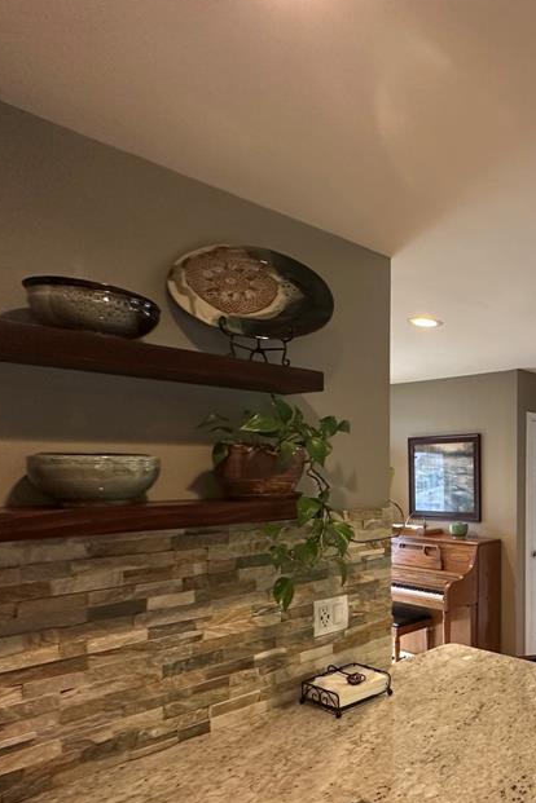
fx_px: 536
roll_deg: -0.1
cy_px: 477
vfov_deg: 73.0
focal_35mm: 24
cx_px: 602
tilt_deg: -0.6
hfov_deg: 41.3
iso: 250
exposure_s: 1/60
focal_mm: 2.22
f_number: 2.2
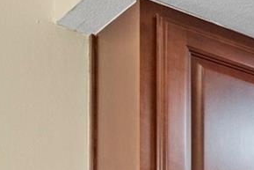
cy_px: 381
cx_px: 667
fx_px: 664
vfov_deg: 12.2
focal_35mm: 94
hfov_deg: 13.2
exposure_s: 1
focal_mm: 17
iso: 320
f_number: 8
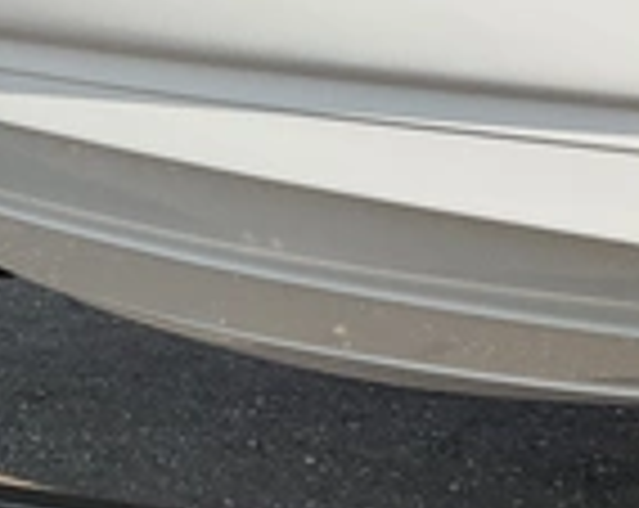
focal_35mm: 80
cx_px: -58
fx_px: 1510
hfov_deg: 22.6
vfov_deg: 19.1
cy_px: 310
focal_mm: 3
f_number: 1.8
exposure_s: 1/1279
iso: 25
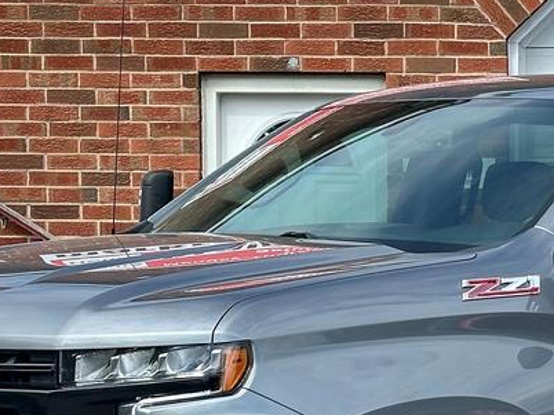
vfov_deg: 9.6
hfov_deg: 12.7
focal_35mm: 153
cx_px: 576
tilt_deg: -3.8
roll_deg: +0.3
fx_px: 2447
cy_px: 423
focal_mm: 6.86
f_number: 1.78
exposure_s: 1/2203
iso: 64
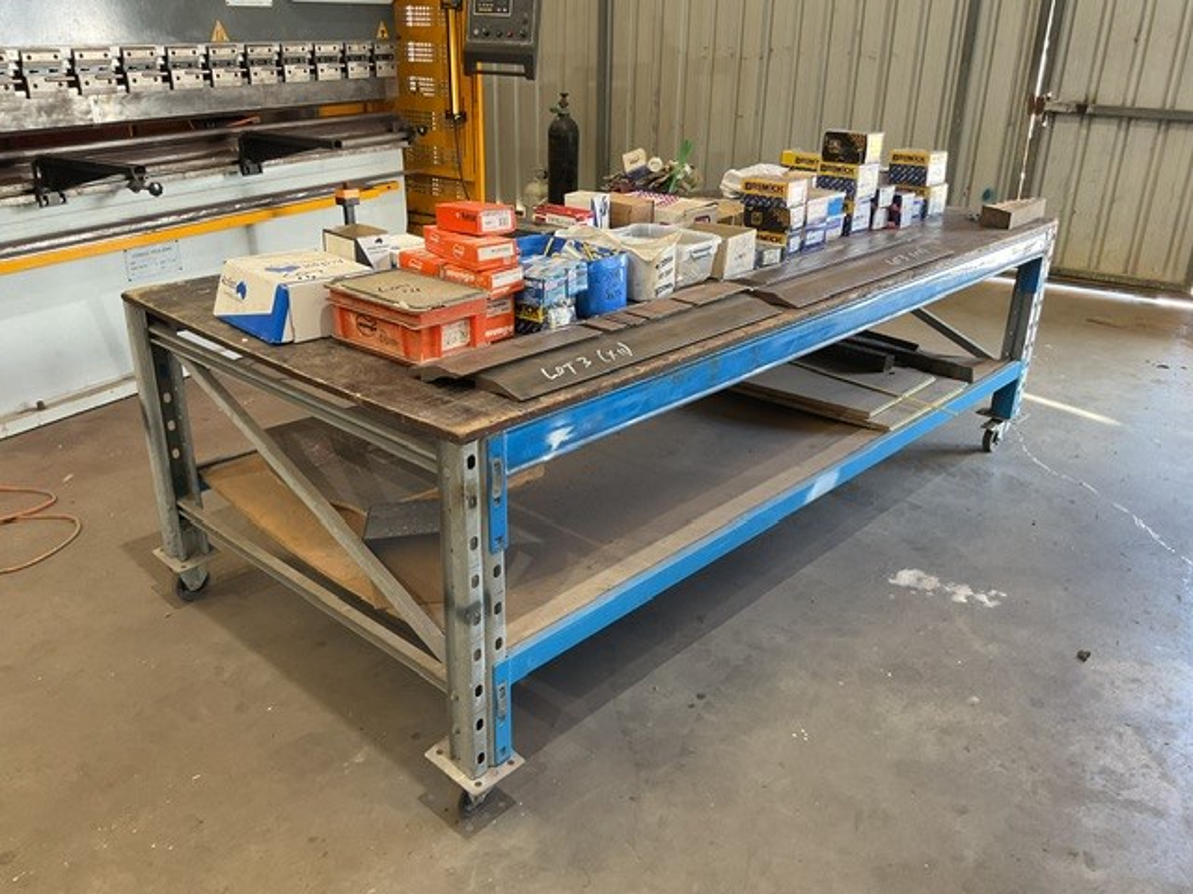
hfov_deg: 61.7
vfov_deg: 48.2
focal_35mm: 29
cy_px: 447
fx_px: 999
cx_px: 596
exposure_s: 1/60
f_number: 1.8
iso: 100
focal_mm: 3
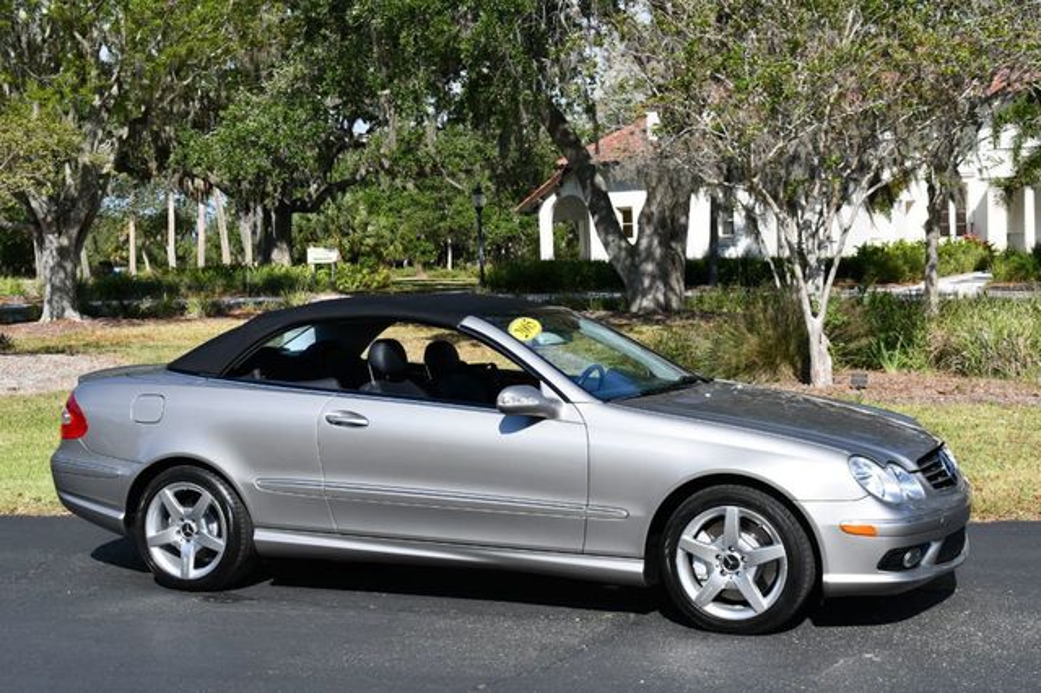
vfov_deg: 26.0
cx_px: 520
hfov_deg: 38.2
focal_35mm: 52
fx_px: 1503
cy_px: 346
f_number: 9
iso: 100
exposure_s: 1/320
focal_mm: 35
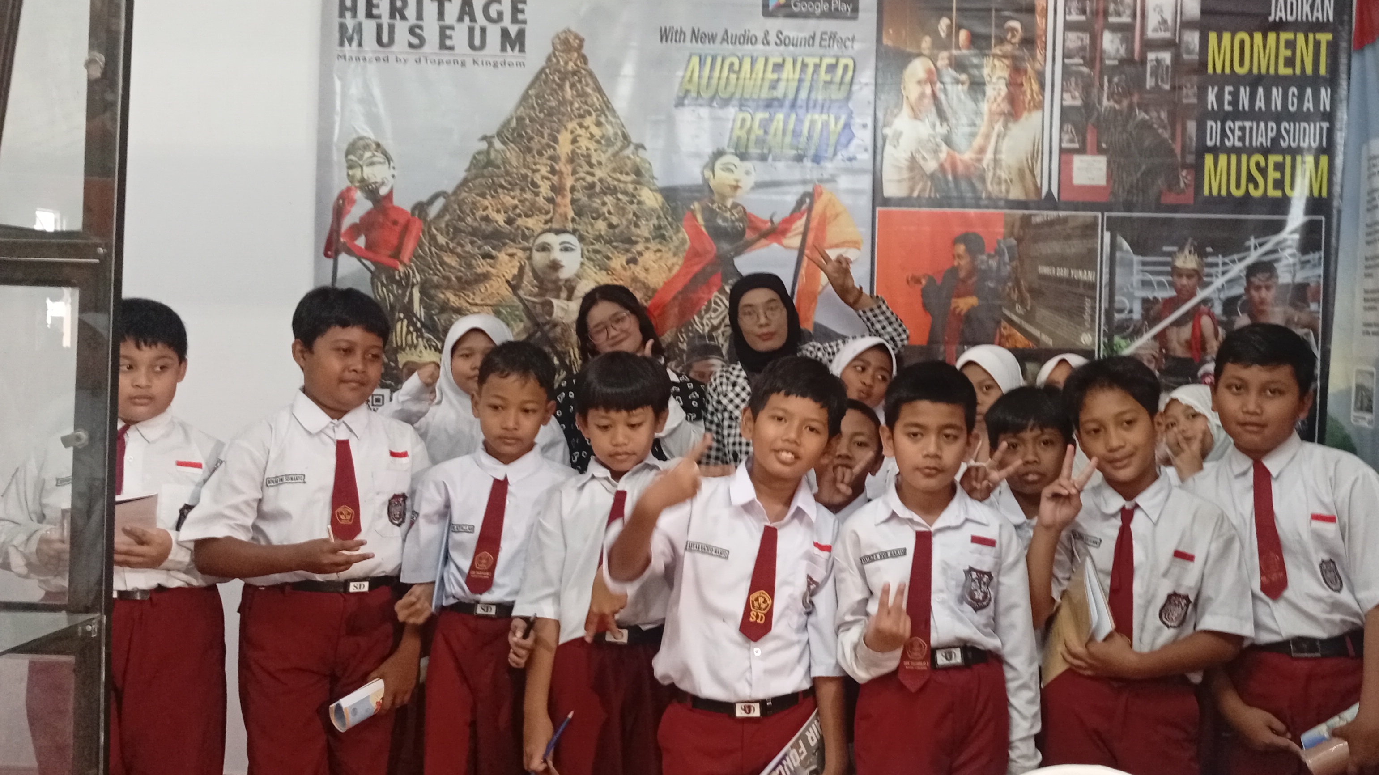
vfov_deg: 30.4
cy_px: 324
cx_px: 863
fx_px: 1426
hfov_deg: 51.1
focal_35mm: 39
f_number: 1.8
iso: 738
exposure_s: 1/33.3
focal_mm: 3.98
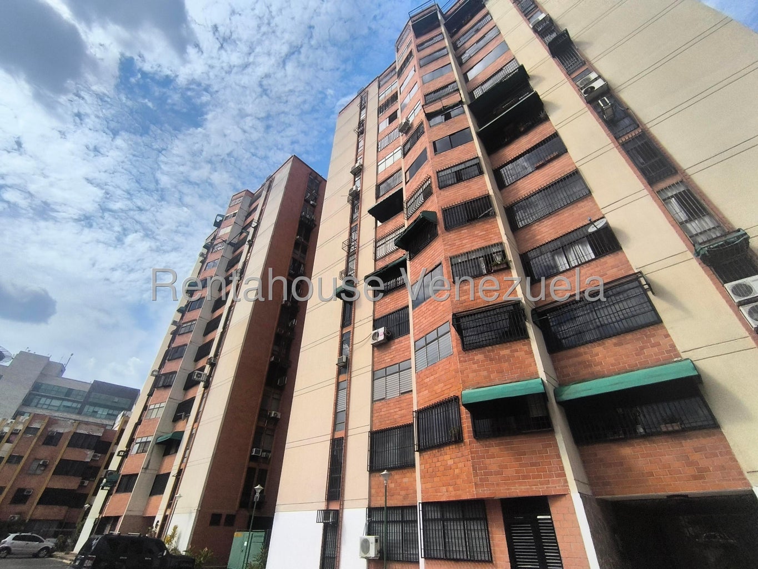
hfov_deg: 94.5
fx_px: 350
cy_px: 284
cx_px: 379
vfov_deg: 78.1
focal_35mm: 16
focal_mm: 1.65
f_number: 2.2
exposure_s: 1/3944
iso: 50
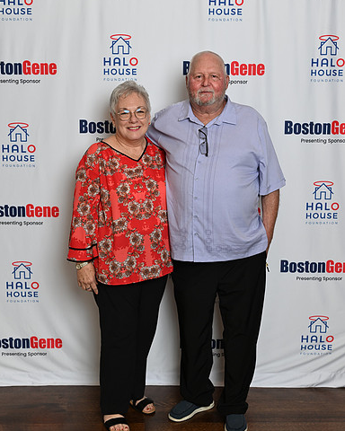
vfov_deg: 36.6
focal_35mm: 51
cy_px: 240
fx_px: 651
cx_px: 172
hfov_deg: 29.7
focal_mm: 45
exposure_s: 1/80
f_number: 4
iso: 200
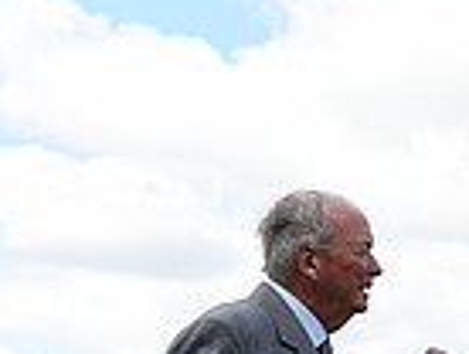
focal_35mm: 129
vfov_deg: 11.1
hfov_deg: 13.0
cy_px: 511
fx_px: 1751
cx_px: 979
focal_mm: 32
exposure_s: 1/1600
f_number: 5.6
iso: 640
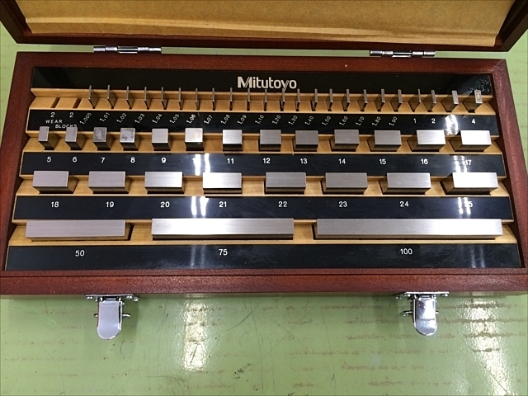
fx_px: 442
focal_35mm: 29
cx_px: 264
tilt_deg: -73.5
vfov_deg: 48.2
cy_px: 198
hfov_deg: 61.7
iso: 80
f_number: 2.2
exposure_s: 1/30
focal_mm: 4.15
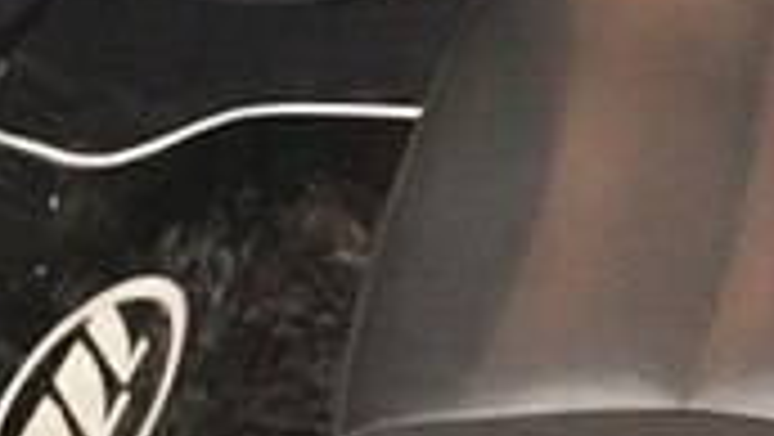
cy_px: -427
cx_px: 756
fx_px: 1869
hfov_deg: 22.6
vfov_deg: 11.9
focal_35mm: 91
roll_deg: +16.0
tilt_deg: -33.2
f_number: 2.2
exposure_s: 1/17
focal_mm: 4.15
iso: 500
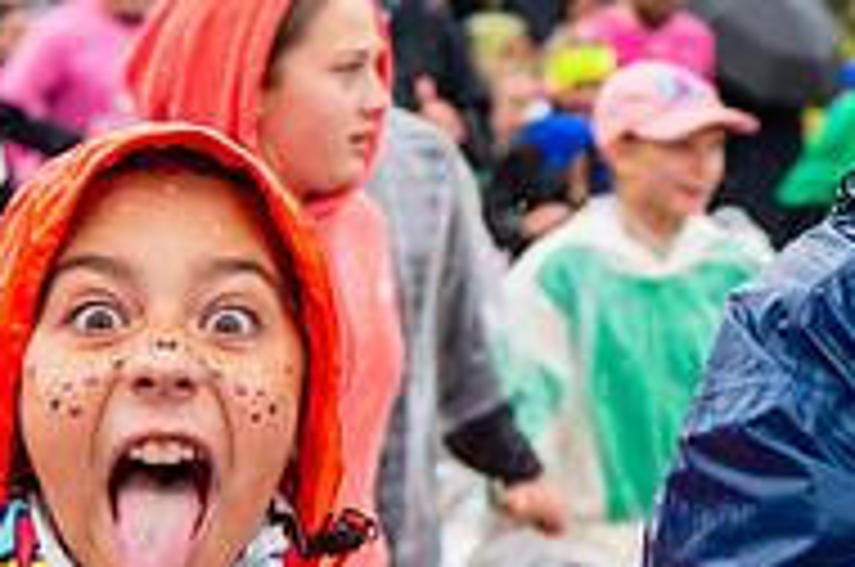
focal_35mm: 162
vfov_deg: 8.4
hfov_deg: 12.6
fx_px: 3841
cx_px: 734
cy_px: 112
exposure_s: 1/1600
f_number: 4
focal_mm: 50
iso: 1600
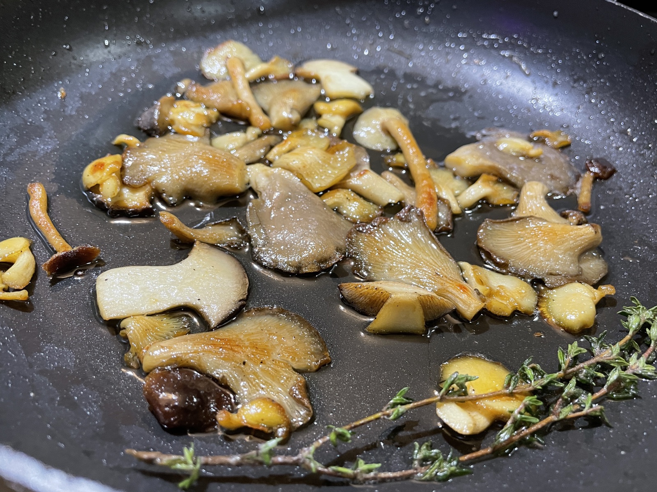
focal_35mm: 26
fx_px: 493
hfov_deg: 67.3
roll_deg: -7.9
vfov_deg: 53.1
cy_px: 246
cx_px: 328
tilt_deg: -41.6
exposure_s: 1/60
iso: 320
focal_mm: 4.2
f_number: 1.6
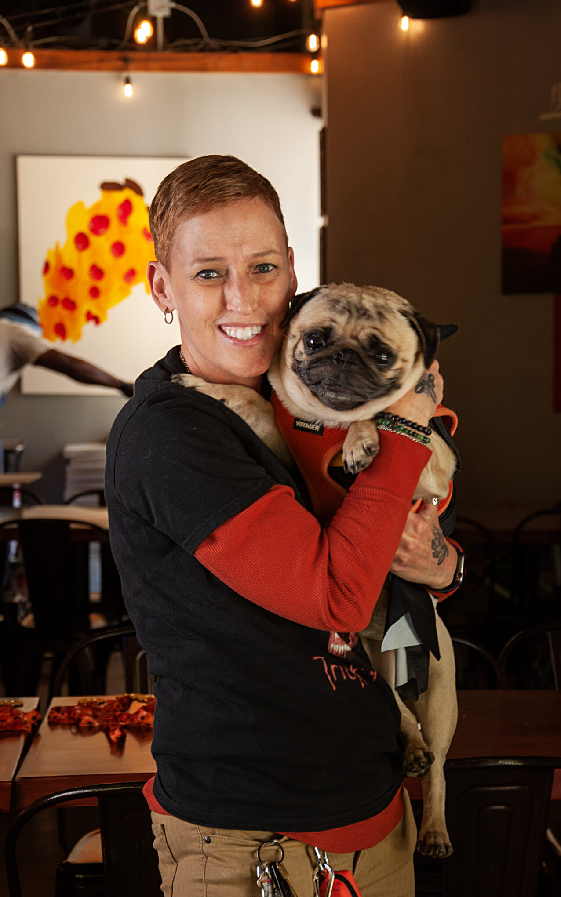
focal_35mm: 95
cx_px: 292
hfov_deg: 13.8
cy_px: 448
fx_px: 2323
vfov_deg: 21.9
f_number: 5.3
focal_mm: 62
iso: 400
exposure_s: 1/20
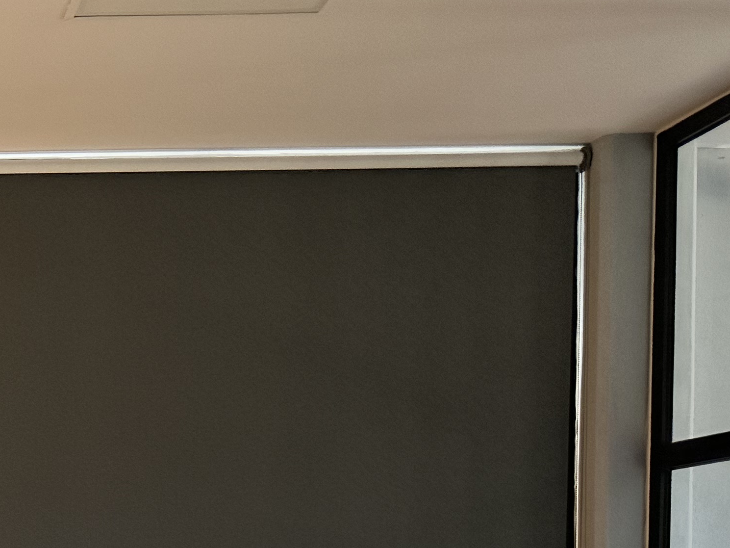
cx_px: -168
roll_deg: +0.4
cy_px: 689
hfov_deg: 26.2
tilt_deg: -3.0
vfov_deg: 20.8
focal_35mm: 65
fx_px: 1371
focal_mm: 6.86
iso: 80
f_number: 1.78
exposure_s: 1/370
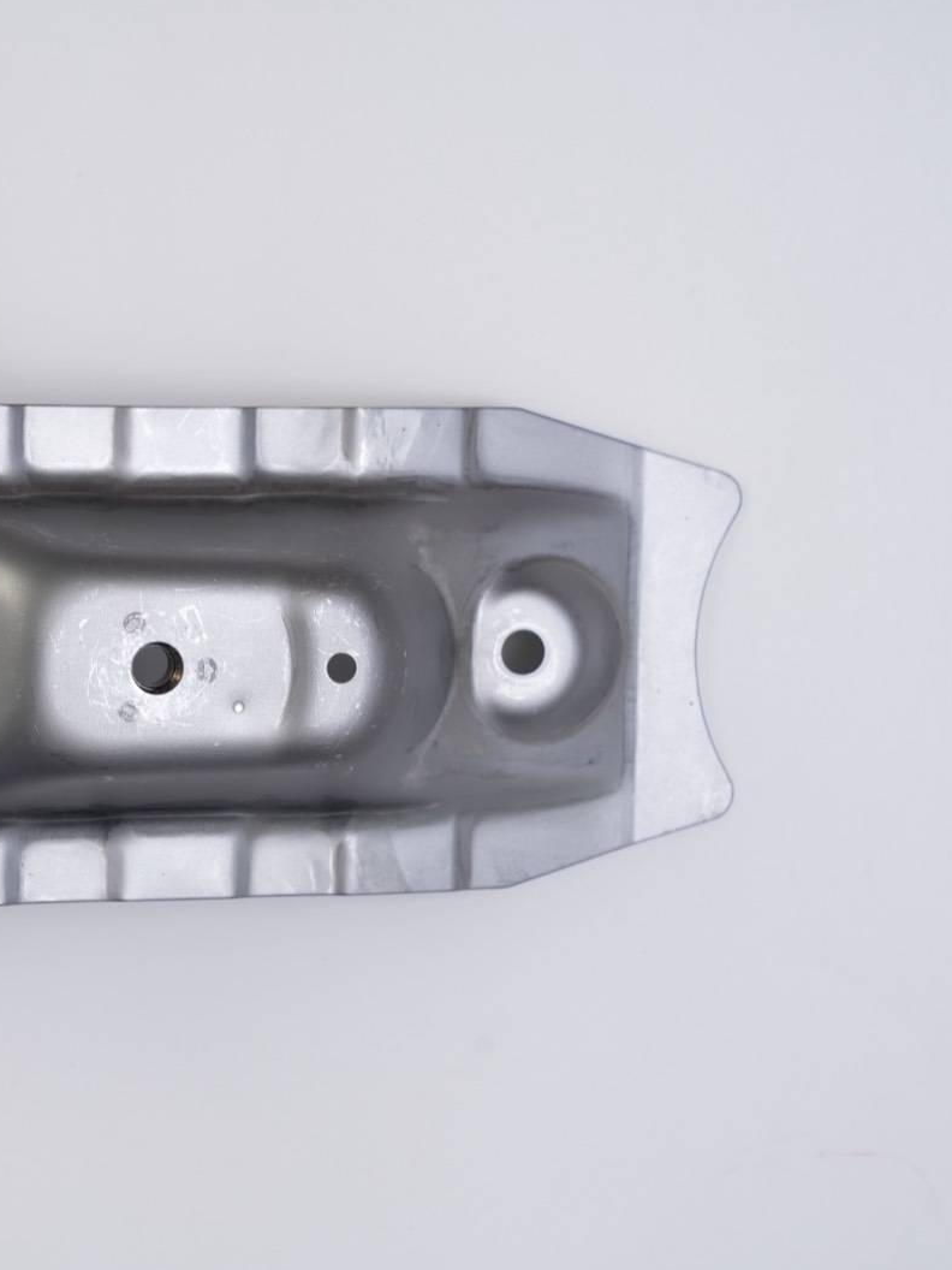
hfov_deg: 14.4
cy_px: 635
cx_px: 175
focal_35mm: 102
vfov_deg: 19.3
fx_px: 3740
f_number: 8
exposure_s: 1/250
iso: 320
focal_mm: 70
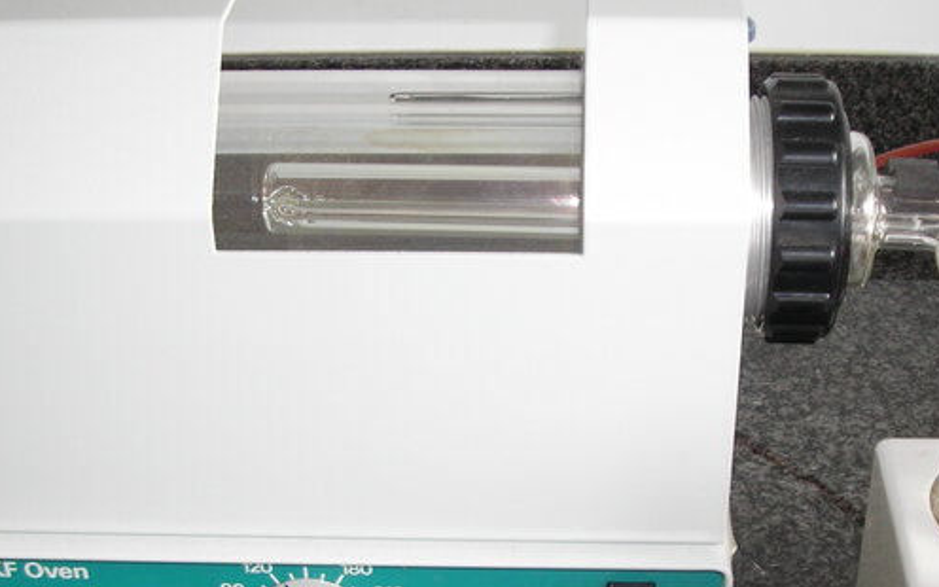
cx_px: 555
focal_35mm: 65
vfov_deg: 19.8
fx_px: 1663
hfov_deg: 31.5
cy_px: 458
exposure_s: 1/30
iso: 74
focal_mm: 6.3
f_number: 3.2
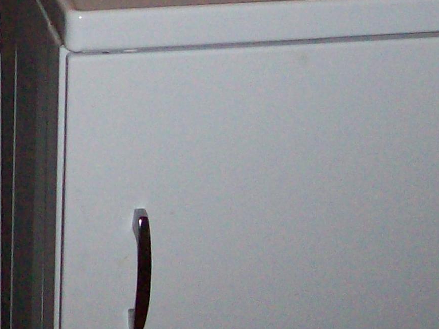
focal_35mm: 124
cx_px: -66
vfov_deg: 11.8
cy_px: -1
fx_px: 1572
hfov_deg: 15.4
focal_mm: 6
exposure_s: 1/64
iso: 200
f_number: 2.7
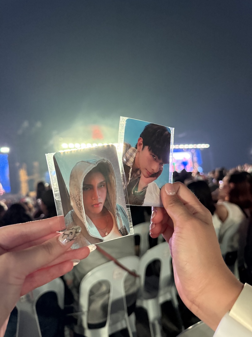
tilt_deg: +4.1
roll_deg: +6.7
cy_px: 168
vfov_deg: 71.6
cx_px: 126
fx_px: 233
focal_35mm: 24
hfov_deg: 56.8
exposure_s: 1/58
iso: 800
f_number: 1.78
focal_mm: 6.76
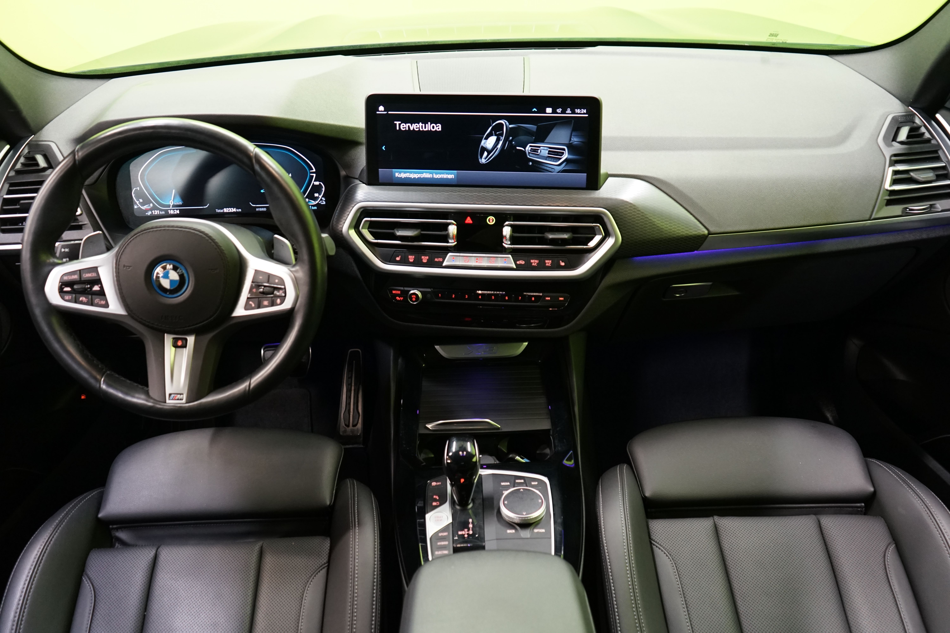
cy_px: 316
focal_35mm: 29
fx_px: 765
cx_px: 475
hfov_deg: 63.7
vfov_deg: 45.0
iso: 2000
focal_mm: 29
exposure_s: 1/20
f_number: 4
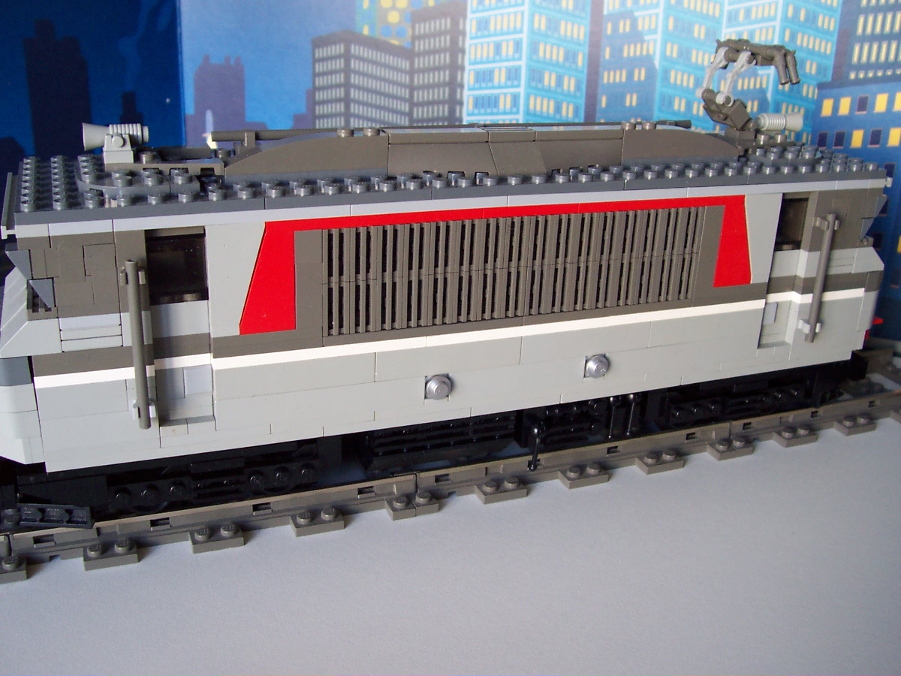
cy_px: 338
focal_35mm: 37
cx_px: 450
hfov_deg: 50.1
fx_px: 963
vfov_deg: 38.7
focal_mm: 5.6
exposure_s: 1/30
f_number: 2.8
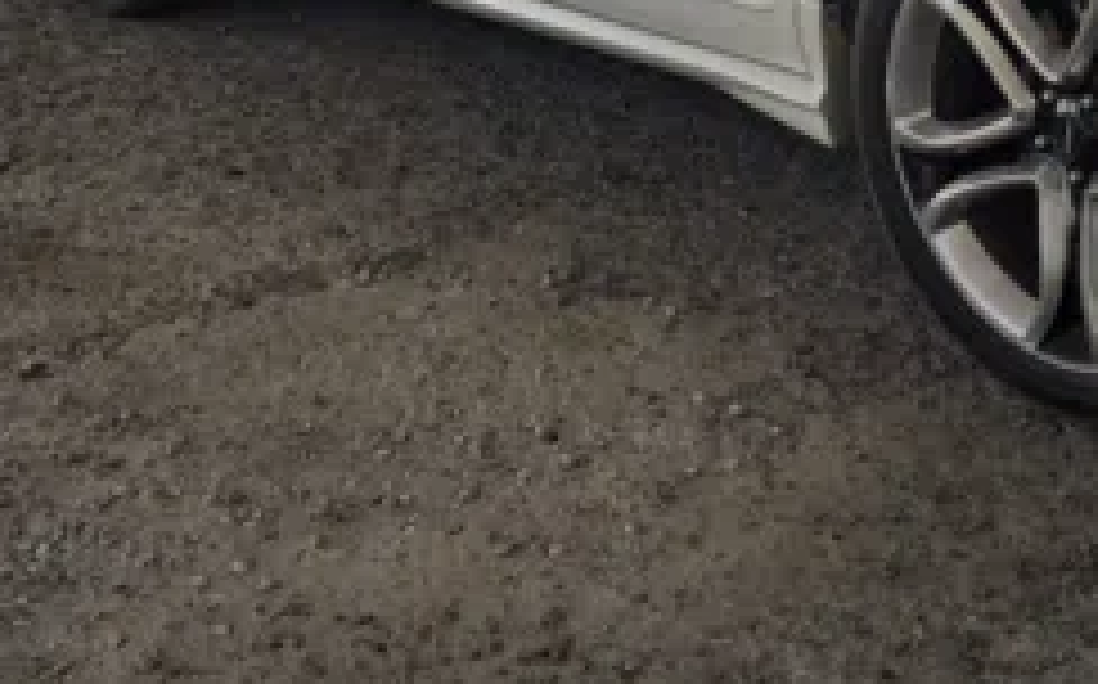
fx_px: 1913
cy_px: -297
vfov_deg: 18.3
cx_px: 1062
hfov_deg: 30.1
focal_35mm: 64
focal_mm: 6.3
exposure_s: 1/2752
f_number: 1.7
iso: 80
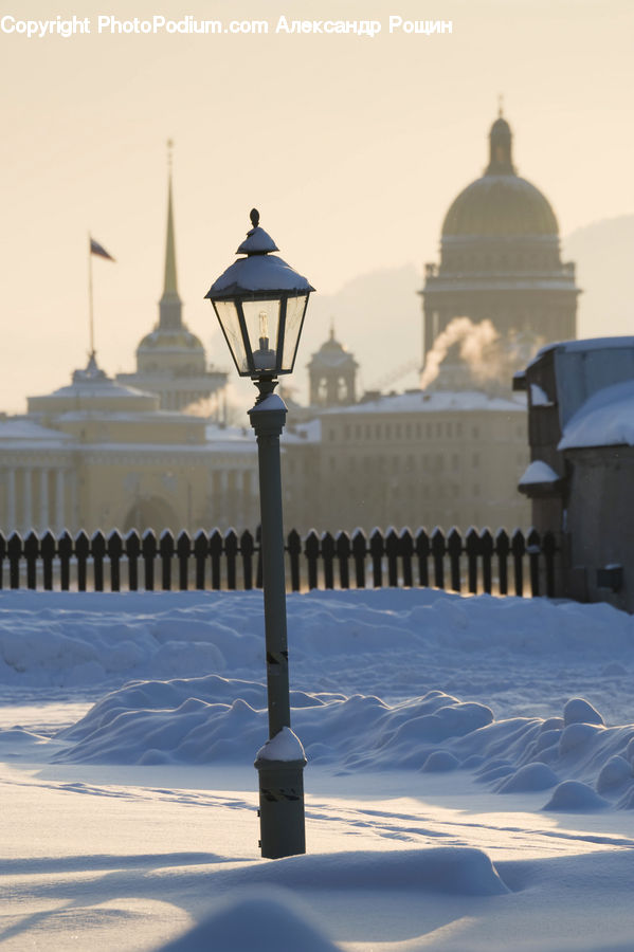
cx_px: 317
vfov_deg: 6.9
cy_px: 476
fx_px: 7934
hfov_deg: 4.6
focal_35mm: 300
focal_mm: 300
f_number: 8
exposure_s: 1/400
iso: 250
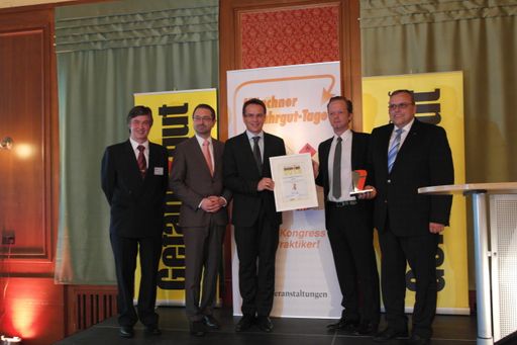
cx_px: 258
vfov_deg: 33.4
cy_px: 172
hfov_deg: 48.5
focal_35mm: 40
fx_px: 574
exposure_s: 1/15
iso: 1600
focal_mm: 26
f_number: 4
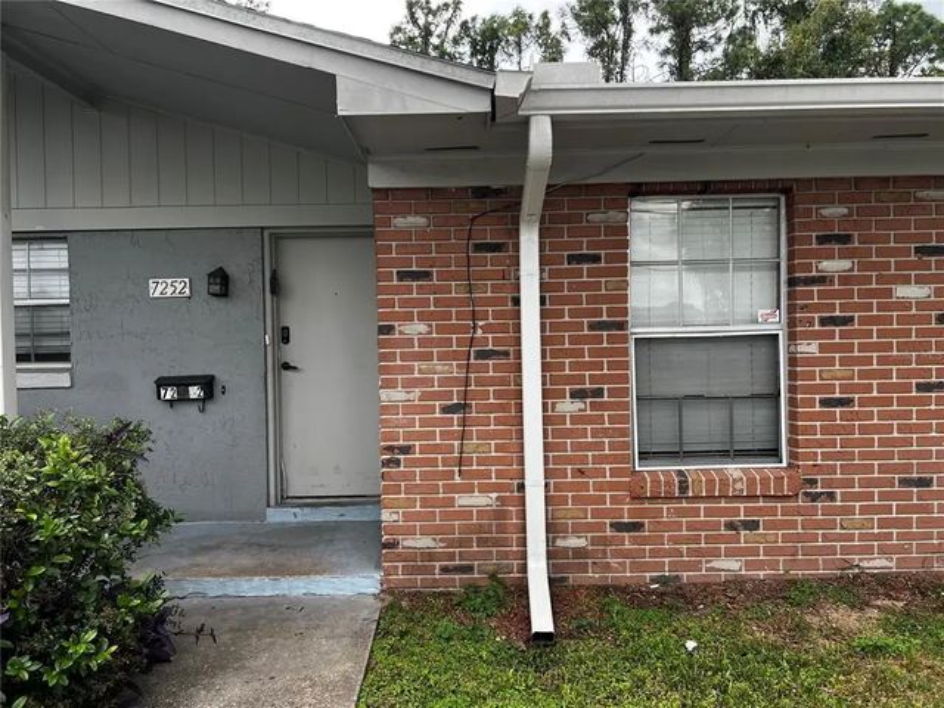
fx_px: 709
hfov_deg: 67.3
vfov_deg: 53.1
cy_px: 354
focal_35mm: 26
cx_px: 472
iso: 50
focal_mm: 5.7
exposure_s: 1/555
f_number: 1.5
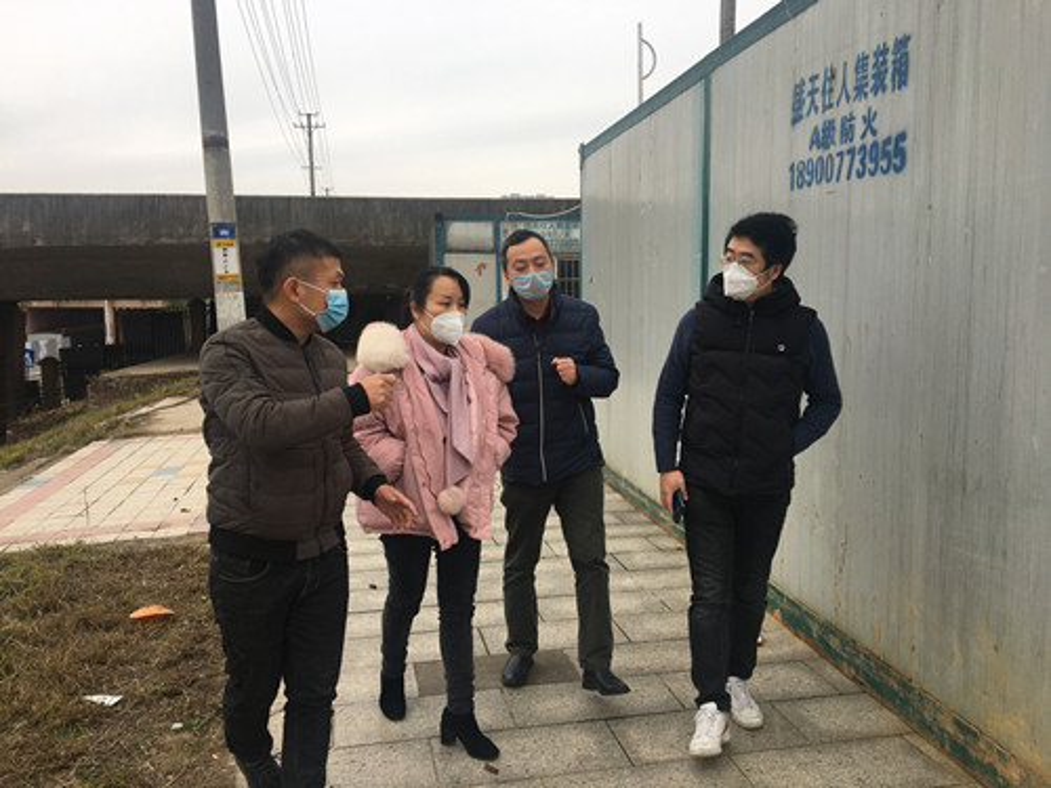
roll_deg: -0.6
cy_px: 394
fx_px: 880
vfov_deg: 48.2
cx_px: 526
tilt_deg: -4.2
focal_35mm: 29
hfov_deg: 61.7
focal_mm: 4.15
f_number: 2.2
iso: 25
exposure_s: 1/125
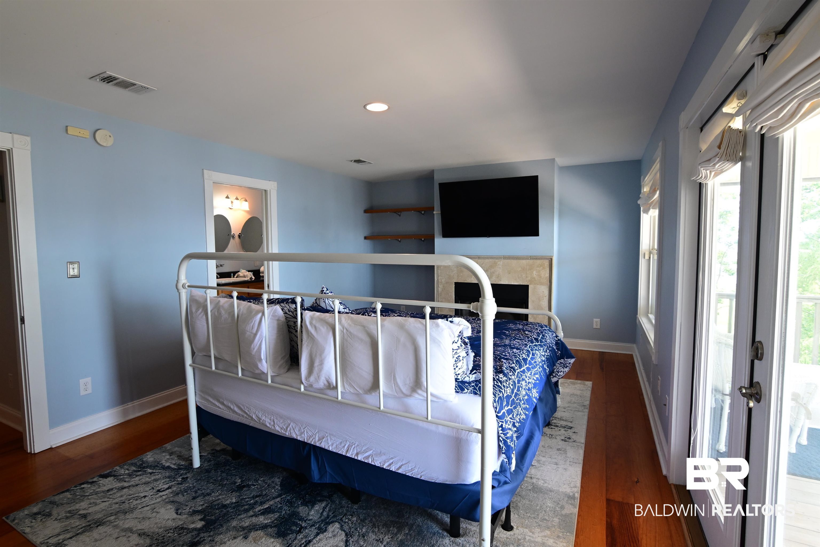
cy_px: 274
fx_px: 364
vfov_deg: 73.7
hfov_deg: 96.7
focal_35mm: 16
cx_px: 410
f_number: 8
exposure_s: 1/30
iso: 500
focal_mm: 11
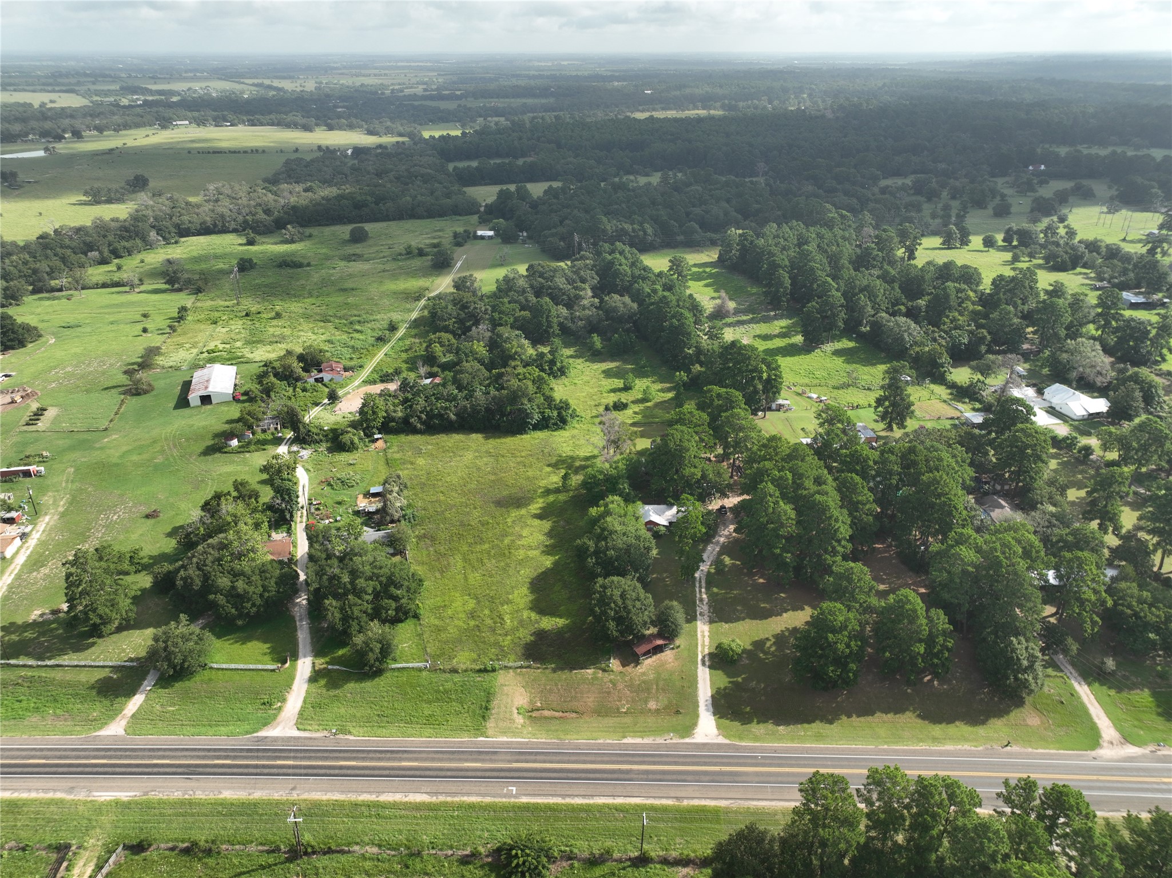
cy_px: 439
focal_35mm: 24
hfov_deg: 71.6
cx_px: 586
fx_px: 812
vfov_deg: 56.8
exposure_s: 1/1250
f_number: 2.8
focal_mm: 12.29
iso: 110
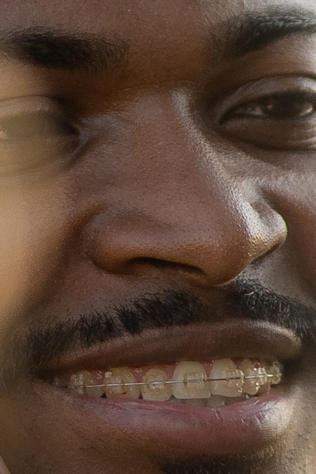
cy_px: 130
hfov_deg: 2.1
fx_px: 8729
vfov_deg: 3.1
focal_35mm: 663
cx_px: 324
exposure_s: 1/1000
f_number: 2.2
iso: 250
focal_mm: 85
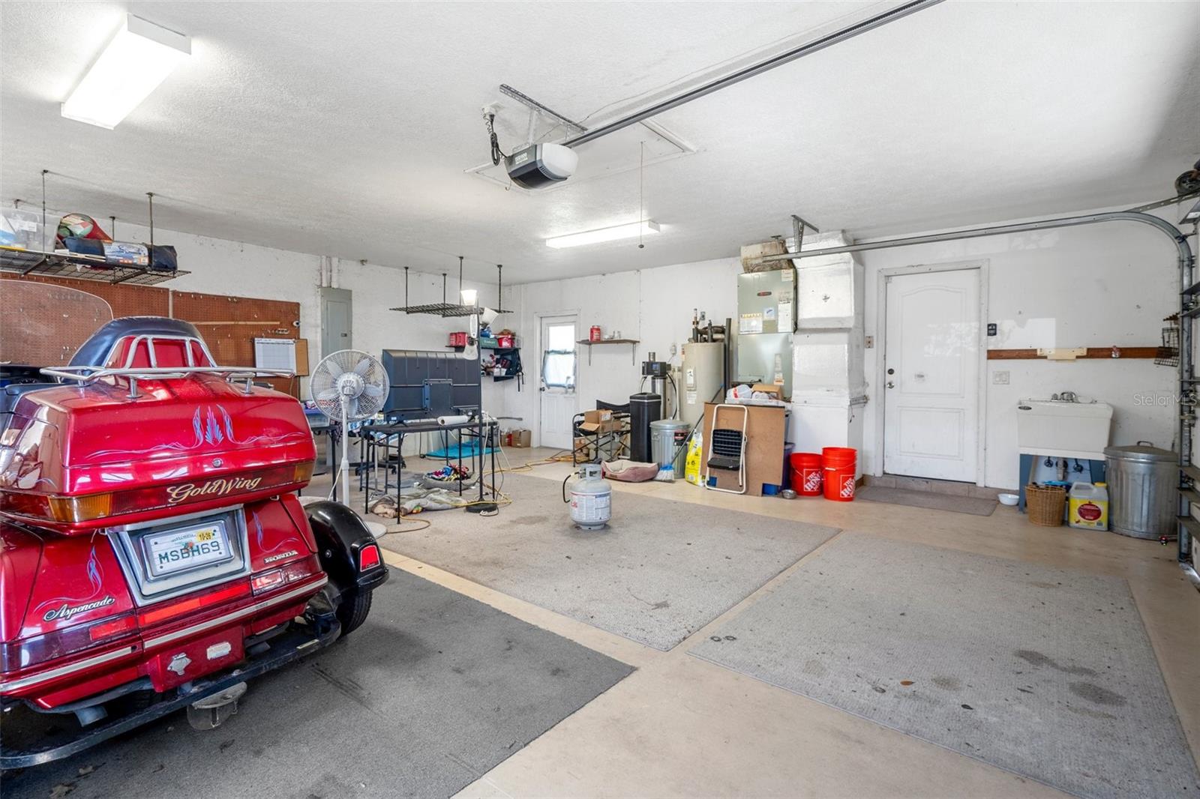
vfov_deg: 73.7
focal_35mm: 16
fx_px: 533
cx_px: 600
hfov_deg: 96.7
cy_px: 400
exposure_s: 1/6
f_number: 8
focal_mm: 16
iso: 400
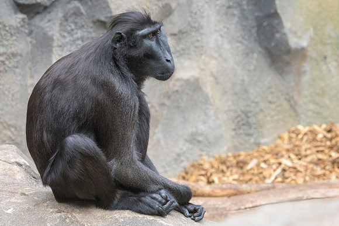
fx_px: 3350
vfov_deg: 3.9
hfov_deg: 5.8
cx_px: 142
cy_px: 49
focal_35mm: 356
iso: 2500
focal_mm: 180
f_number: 8
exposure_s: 1/200
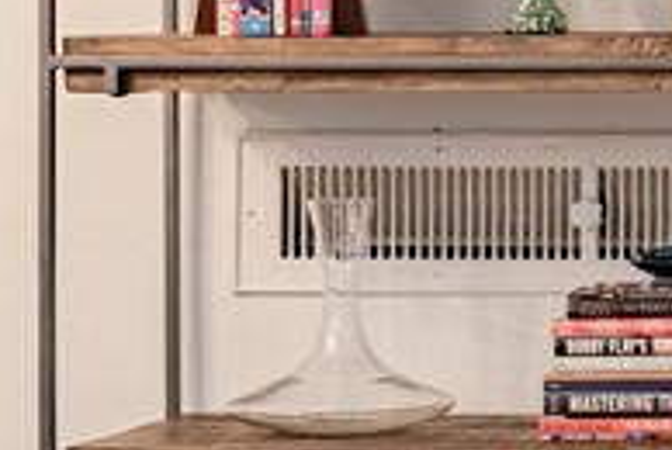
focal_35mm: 190
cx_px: 1704
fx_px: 3552
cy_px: 183
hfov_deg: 9.4
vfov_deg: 7.3
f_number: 8
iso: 640
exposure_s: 1/30
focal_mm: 34
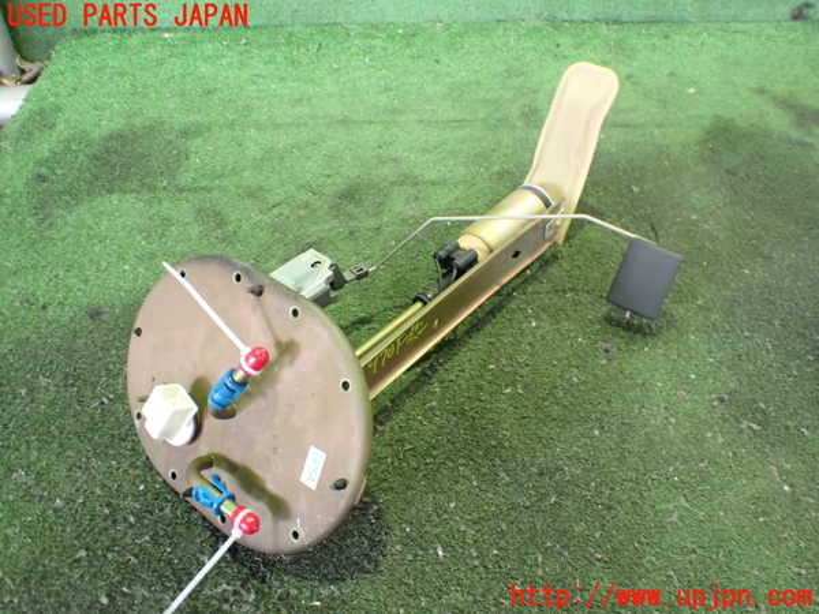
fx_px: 710
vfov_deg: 46.8
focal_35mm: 30
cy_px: 307
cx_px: 410
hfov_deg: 60.0
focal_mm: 5.4
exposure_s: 1/30
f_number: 2.3
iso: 800
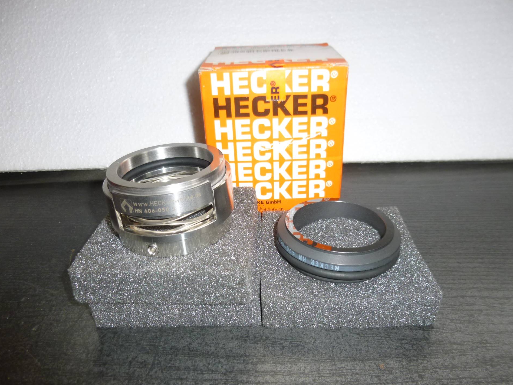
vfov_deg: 51.3
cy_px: 198
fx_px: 400
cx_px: 253
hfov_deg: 65.3
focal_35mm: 27
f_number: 3.1
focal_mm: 4.5
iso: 100
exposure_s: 1/60
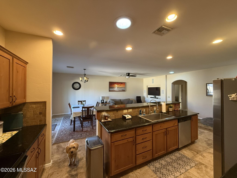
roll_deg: -0.2
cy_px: 89
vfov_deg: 85.7
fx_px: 96
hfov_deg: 102.1
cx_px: 118
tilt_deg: +0.5
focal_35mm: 14
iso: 320
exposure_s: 1/60
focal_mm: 2.22
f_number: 2.2
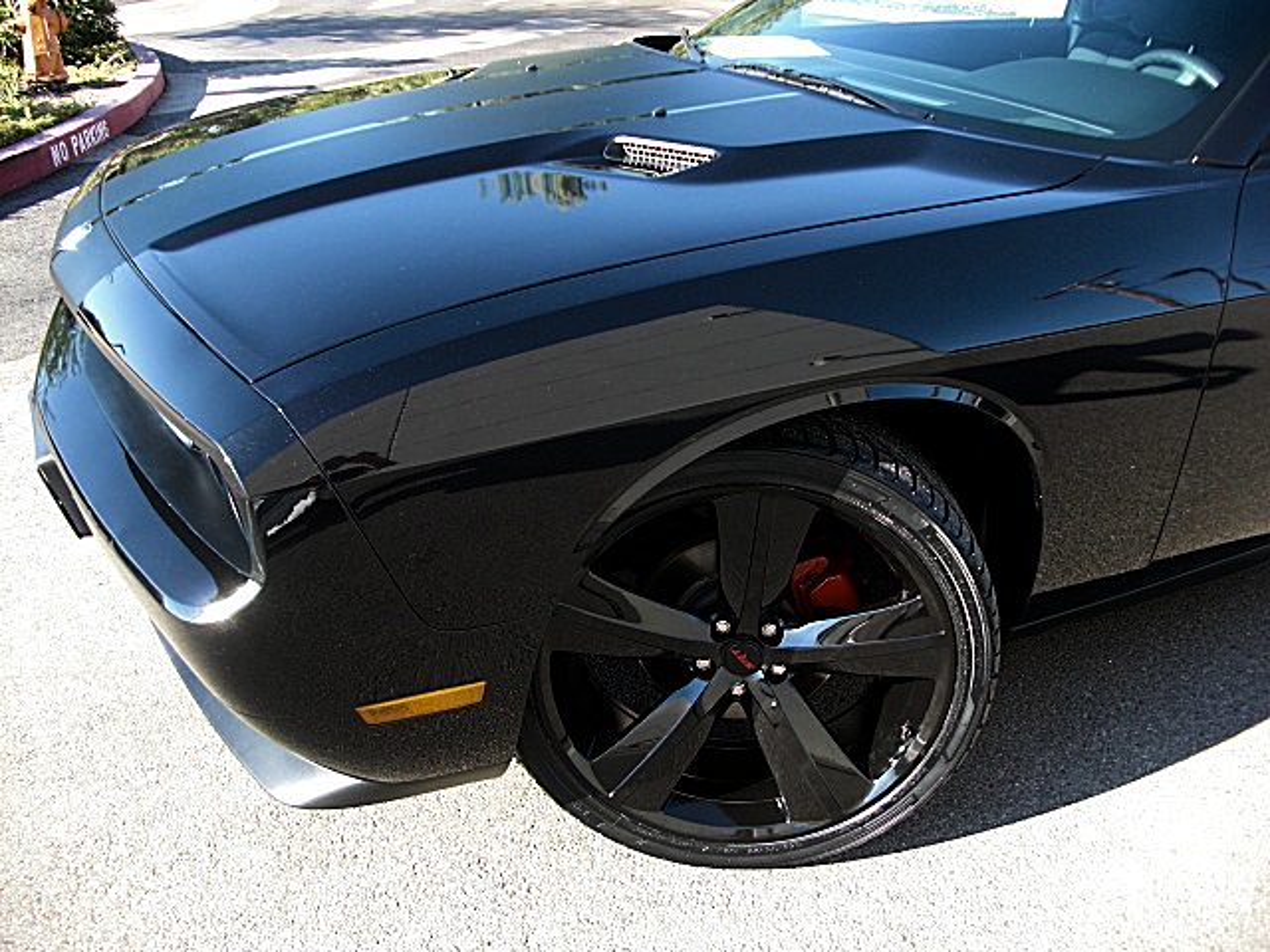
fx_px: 1321
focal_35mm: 36
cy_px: 476
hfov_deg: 51.4
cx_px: 635
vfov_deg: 39.7
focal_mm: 6.3
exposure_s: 1/100
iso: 50
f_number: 2.8
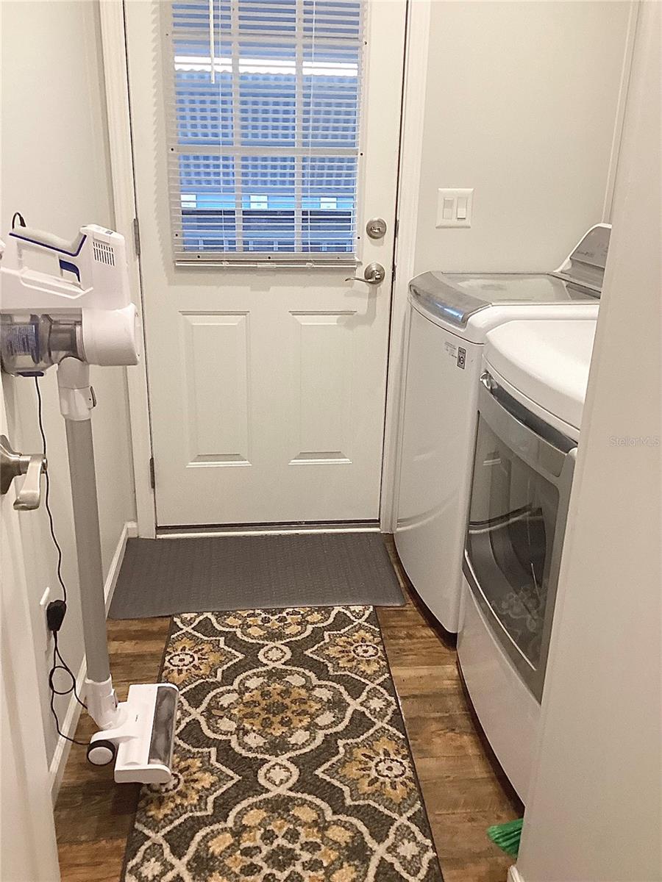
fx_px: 790
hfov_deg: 45.4
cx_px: 331
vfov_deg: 58.4
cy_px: 441
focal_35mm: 31
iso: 200
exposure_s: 1/60
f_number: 2.4
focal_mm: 3.3
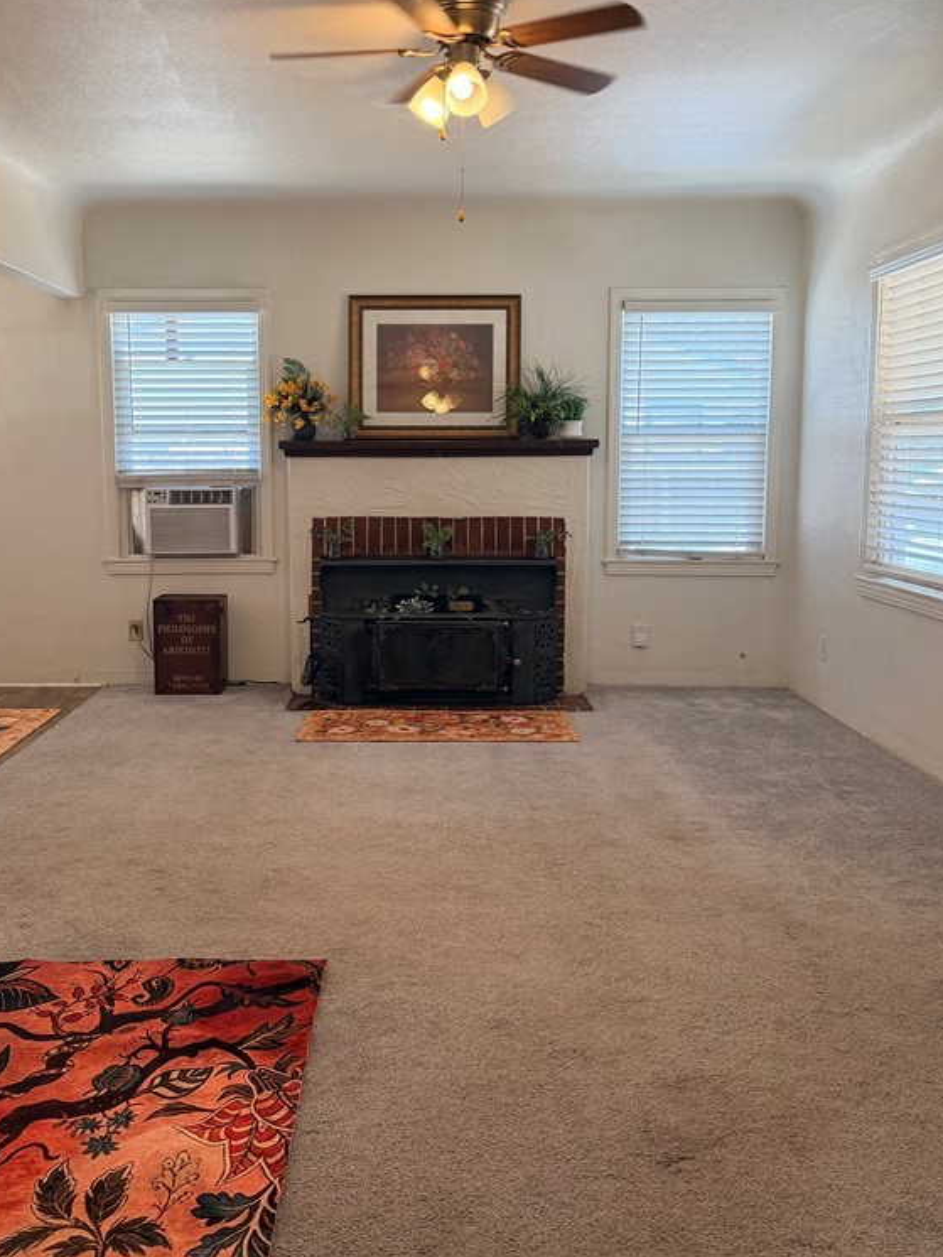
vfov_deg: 55.3
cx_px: 412
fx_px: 1198
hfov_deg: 42.9
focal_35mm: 33
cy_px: 597
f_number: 1.78
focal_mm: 6.76
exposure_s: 1/157
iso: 200
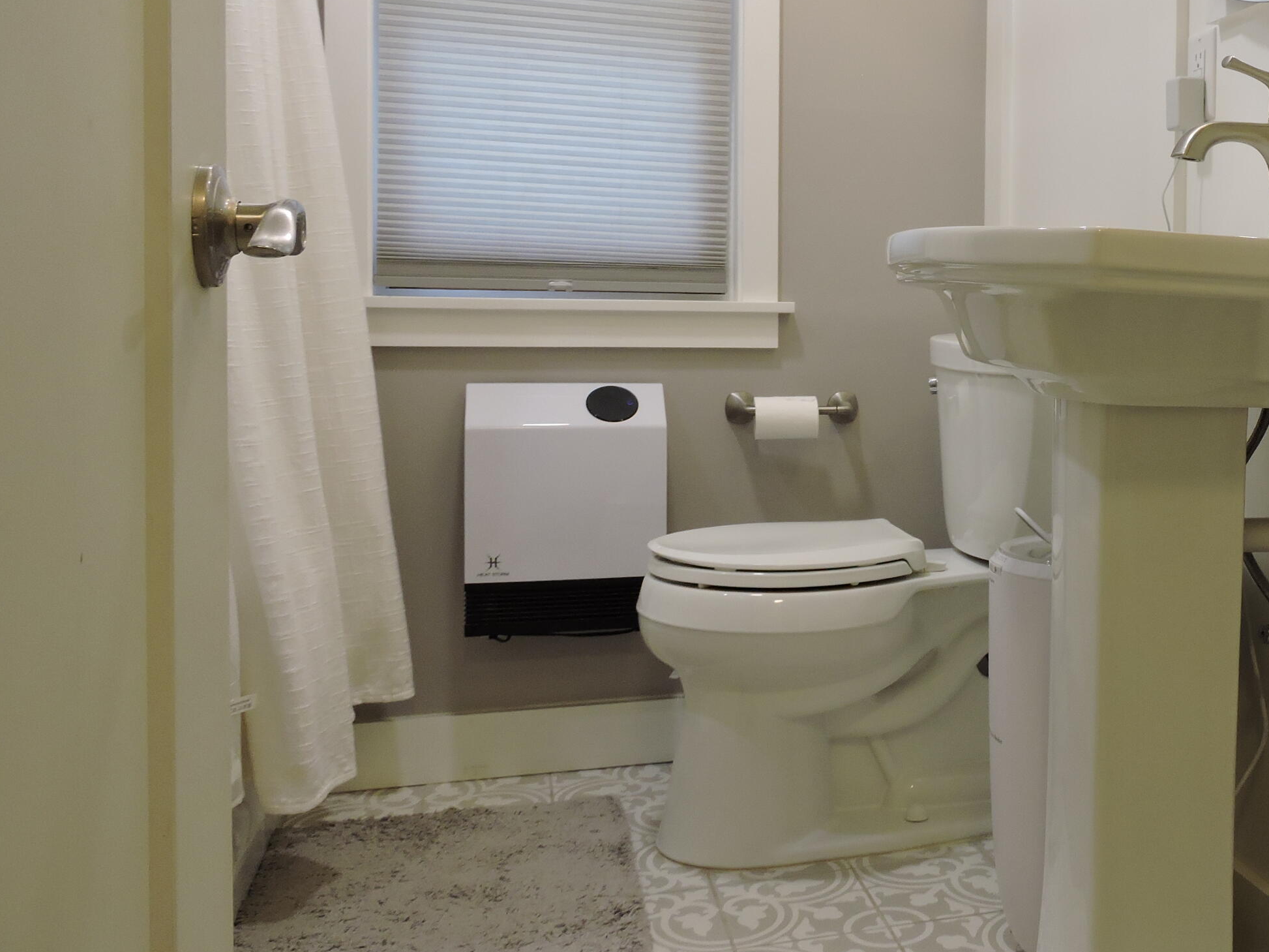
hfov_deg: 48.0
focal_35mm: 37
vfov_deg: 38.5
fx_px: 1356
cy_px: 370
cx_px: 972
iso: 180
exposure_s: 1/30
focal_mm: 4.3
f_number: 3.3
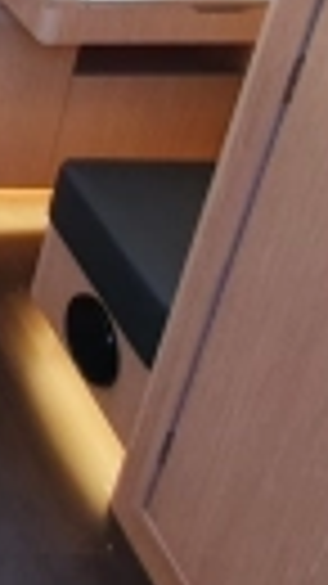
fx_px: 929
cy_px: -83
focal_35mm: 60
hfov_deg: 14.0
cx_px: -454
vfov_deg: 30.6
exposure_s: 1/50
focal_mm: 1.8
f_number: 2.2
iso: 100
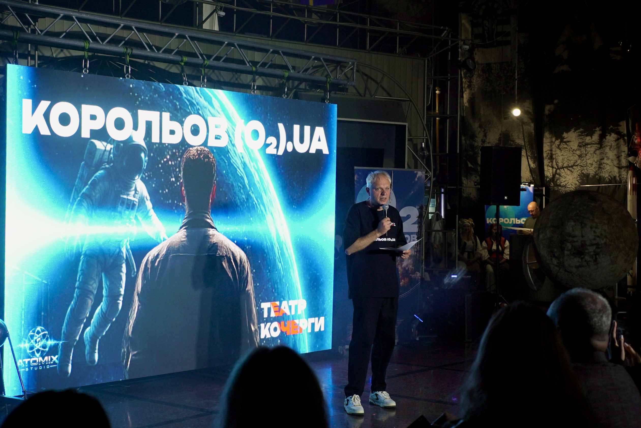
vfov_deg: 27.5
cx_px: 320
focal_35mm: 49
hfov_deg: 40.3
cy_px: 214
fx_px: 873
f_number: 4
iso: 400
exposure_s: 1/60
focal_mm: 33
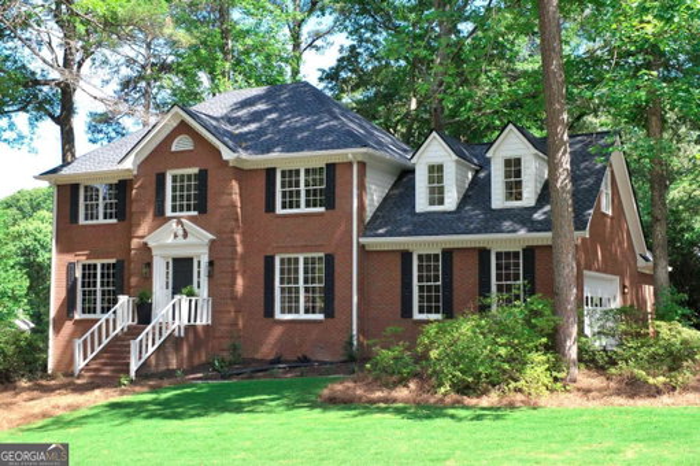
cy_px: 233
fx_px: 738
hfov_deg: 50.7
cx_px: 350
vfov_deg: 35.0
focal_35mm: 38
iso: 500
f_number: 6.3
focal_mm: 38
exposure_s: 1/320
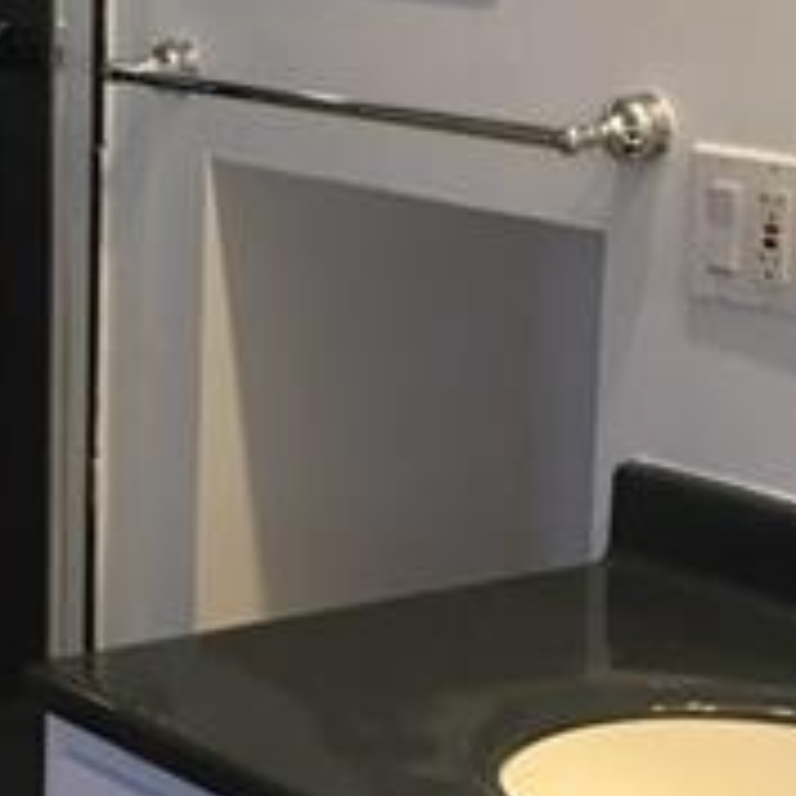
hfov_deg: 15.4
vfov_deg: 15.7
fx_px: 2888
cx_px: 0
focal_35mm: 111
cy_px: 243
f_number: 2.2
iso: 64
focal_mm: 4.15
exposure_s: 1/30
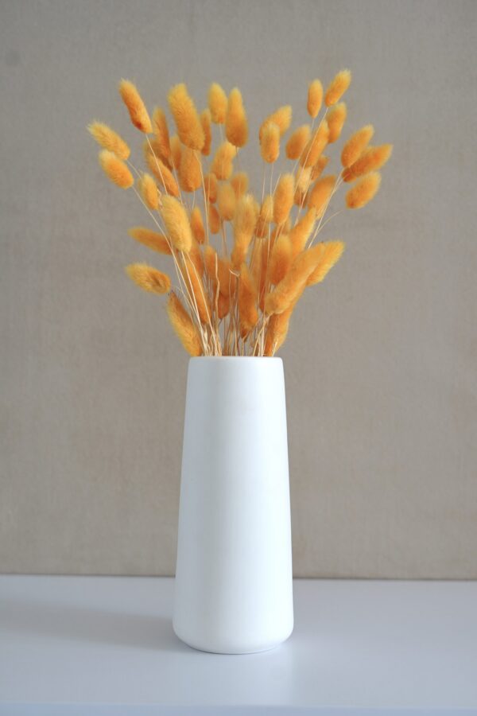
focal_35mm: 50
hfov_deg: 27.0
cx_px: 238
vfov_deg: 39.6
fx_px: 994
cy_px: 358
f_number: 3.5
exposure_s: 1/25
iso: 100
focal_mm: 50
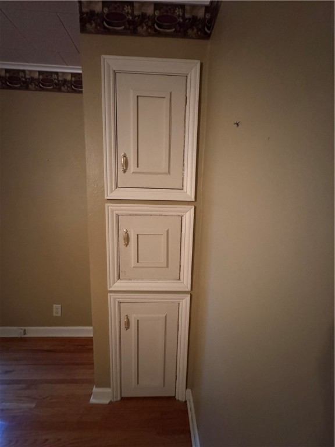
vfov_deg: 102.1
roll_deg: -2.1
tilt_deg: -8.5
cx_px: 168
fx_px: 181
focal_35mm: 14
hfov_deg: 85.7
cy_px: 224
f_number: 2.2
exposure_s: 1/40
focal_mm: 2.22
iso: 1600
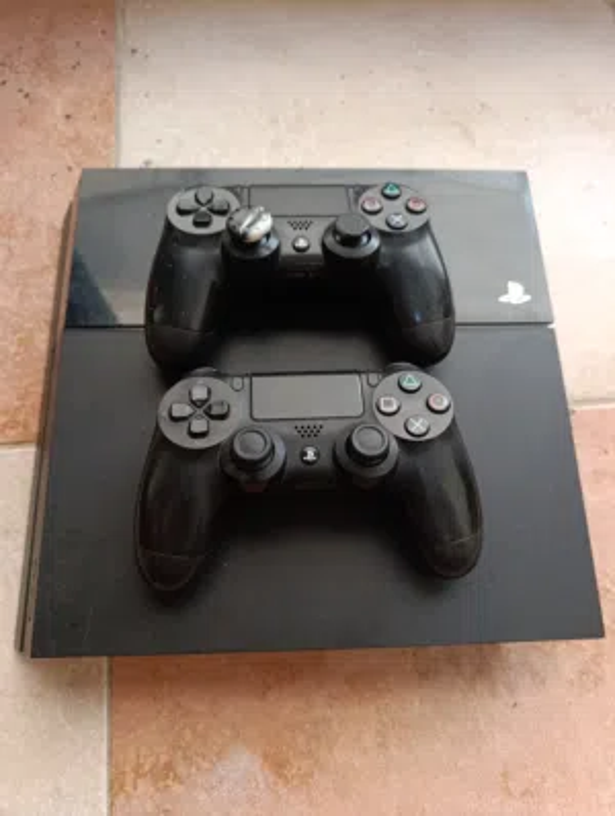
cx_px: 308
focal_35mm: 23
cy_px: 408
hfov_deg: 59.0
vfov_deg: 73.8
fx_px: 543
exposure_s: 1/50
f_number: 1.6
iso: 800
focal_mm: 6.14
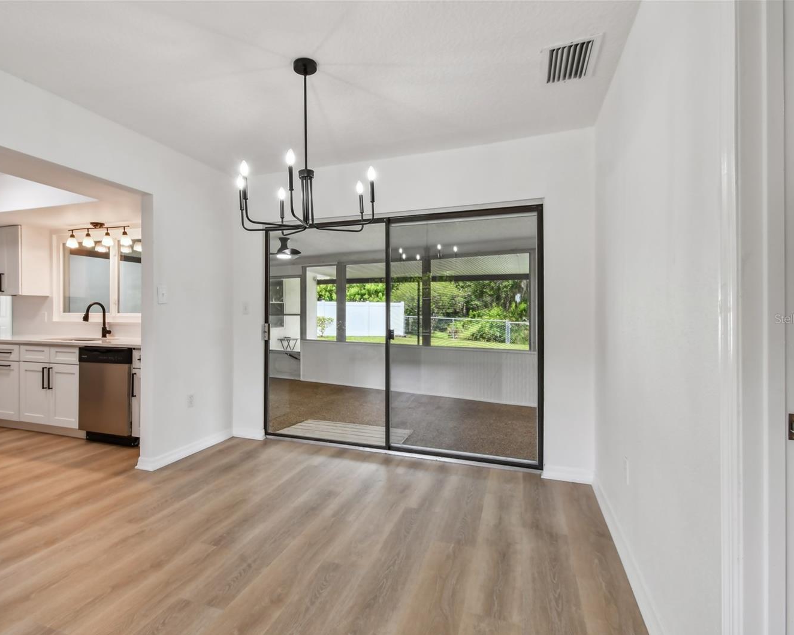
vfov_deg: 77.0
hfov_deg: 89.2
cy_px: 319
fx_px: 399
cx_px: 349
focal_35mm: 17
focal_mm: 10
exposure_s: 1/30
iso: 100
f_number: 7.1
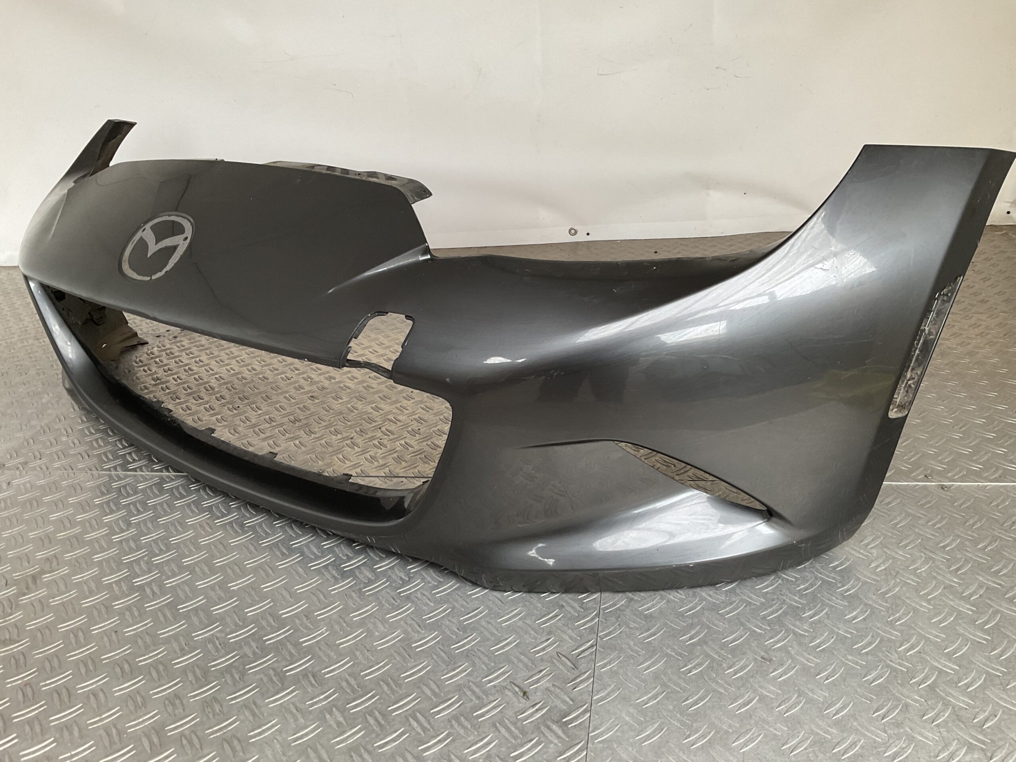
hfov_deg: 61.7
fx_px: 851
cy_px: 381
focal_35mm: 29
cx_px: 508
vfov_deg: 48.2
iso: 50
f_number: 1.8
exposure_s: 1/60
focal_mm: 3
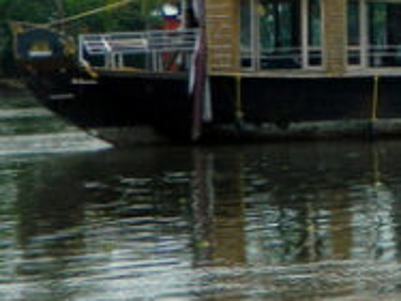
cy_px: -37
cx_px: 532
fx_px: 2709
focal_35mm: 234
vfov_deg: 6.3
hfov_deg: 8.3
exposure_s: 1/200
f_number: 10.7
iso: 80
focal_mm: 10.2
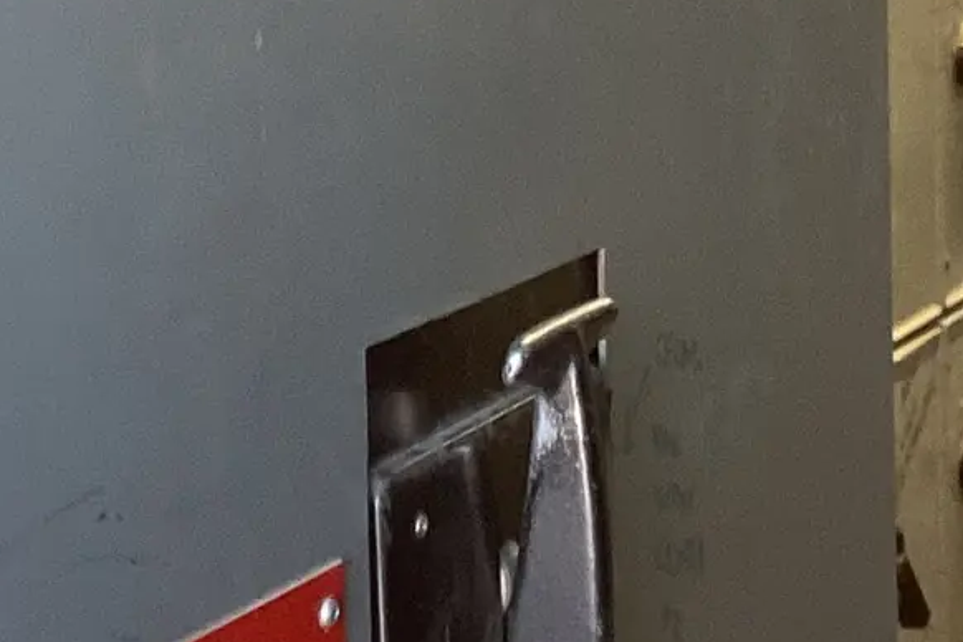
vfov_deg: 10.2
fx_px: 3557
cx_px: 265
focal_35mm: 133
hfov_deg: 15.4
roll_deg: +1.6
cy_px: 10
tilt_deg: -5.9
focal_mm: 3.3
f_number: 2.4
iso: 80
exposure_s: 1/60
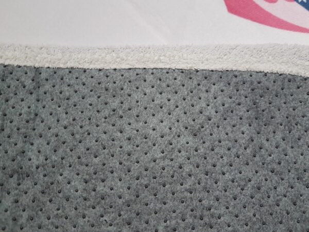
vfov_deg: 53.1
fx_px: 232
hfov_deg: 67.3
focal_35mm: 26
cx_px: 154
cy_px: 116
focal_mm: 4.2
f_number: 1.7
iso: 160
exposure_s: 1/25
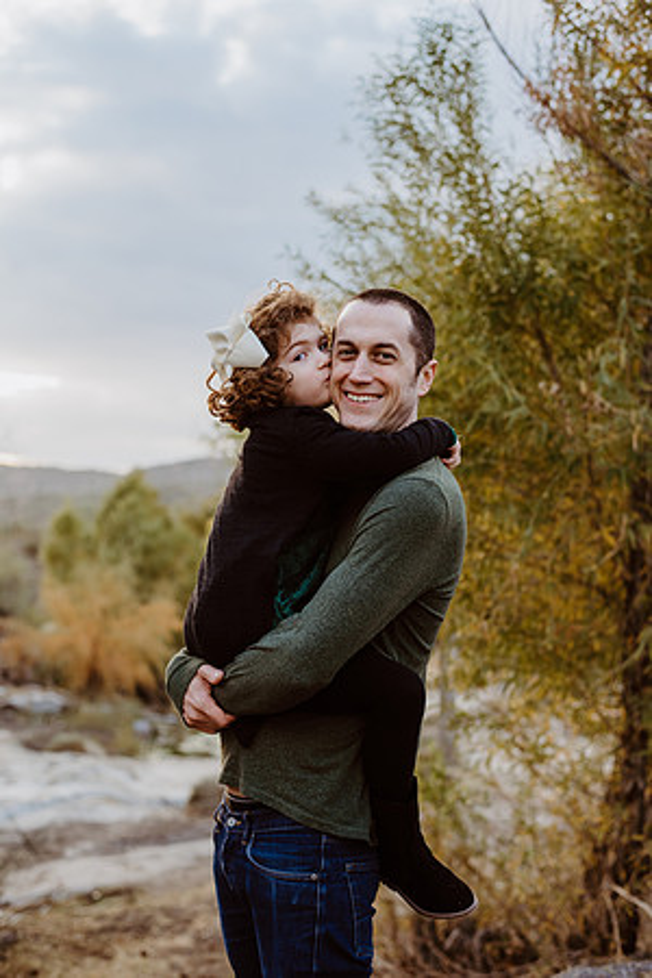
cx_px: 326
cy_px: 489
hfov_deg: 27.0
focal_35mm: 50
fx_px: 1358
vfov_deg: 39.6
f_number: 3.2
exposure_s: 1/500
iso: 400
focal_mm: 50
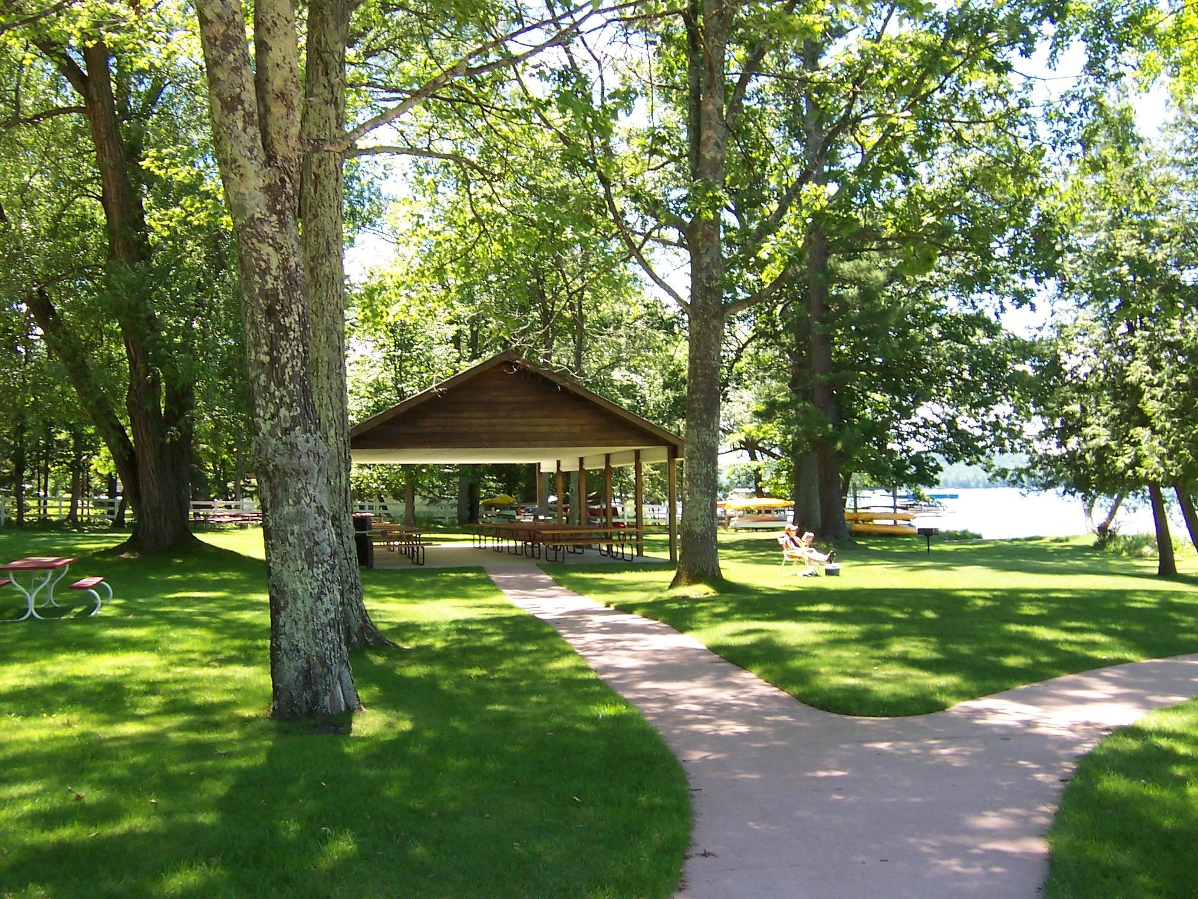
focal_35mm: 36
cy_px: 450
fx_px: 1246
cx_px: 599
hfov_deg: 51.4
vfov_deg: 39.7
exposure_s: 1/125
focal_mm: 5.6
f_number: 3.4
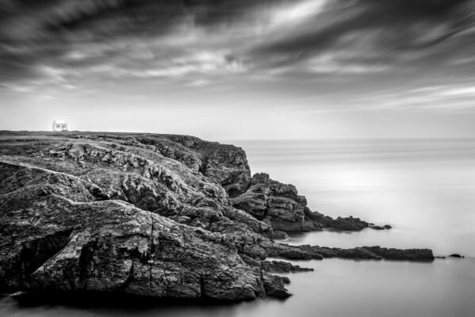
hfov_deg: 47.4
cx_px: 238
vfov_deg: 32.7
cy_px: 158
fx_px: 541
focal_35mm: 41
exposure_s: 173
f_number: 9
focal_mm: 41
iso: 50
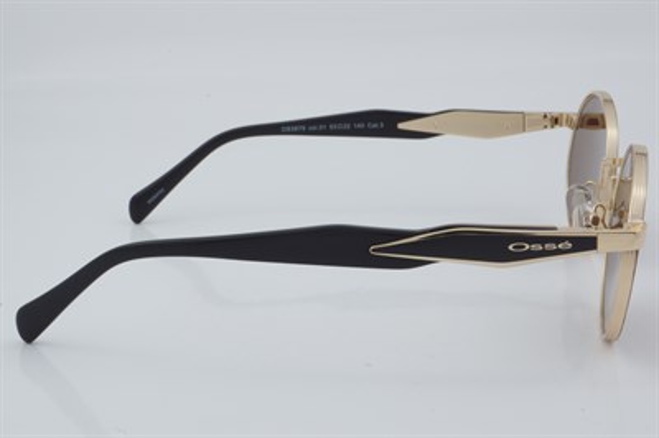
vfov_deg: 18.2
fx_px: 1372
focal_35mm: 75
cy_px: 219
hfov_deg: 27.0
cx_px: 330
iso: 100
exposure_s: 1/4
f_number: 29
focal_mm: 50
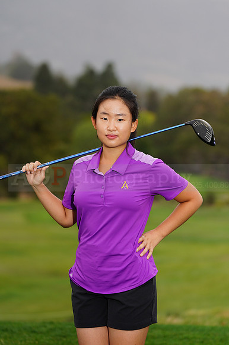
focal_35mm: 200
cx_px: 114
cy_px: 172
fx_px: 1910
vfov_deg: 10.3
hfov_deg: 6.9
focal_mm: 200
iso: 200
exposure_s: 1/200
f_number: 5.6
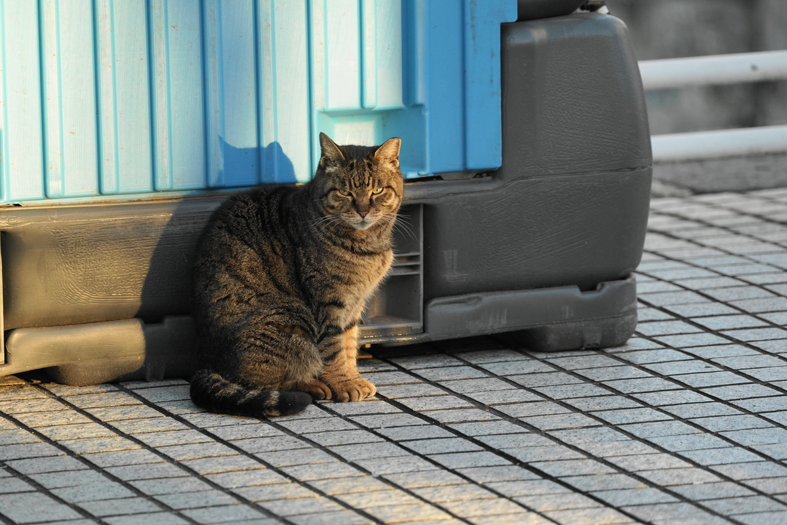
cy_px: 262
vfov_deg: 4.6
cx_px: 394
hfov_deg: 6.9
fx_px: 6558
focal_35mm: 300
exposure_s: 1/320
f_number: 5.6
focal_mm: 300
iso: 500
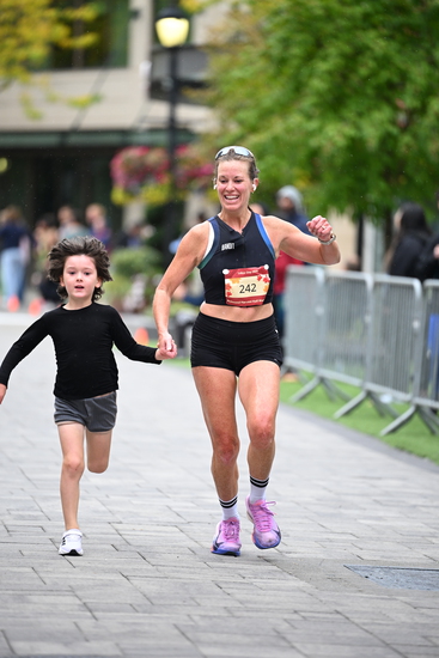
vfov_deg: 10.3
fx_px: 3656
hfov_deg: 6.9
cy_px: 329
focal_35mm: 200
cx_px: 220
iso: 1250
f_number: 2.8
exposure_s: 1/1600
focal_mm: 200
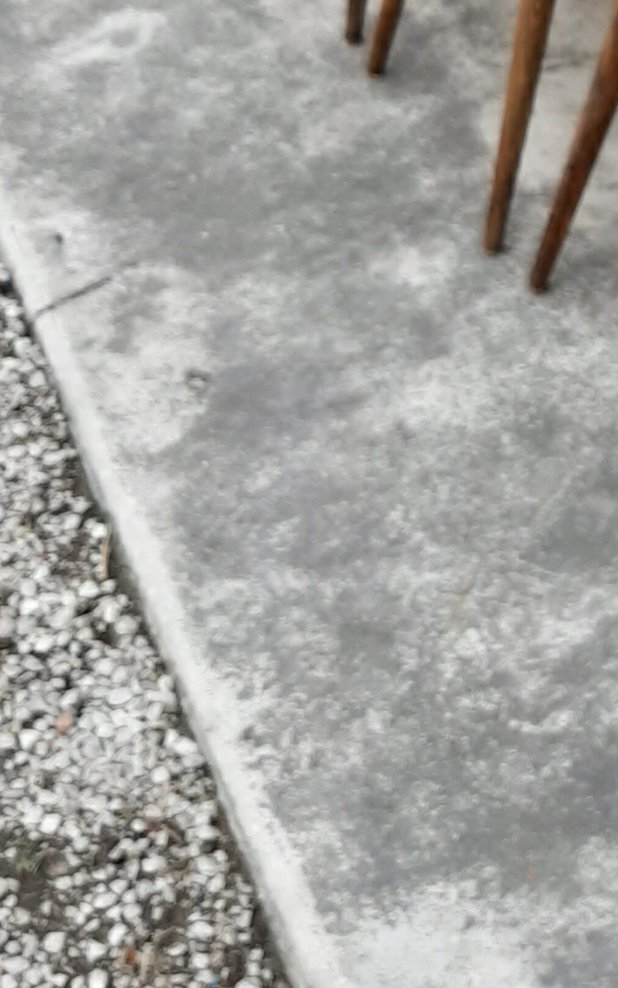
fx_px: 1858
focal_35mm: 69
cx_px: 794
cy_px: -12
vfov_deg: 27.9
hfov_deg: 17.7
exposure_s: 1/174
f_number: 1.7
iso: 40
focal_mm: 3.93
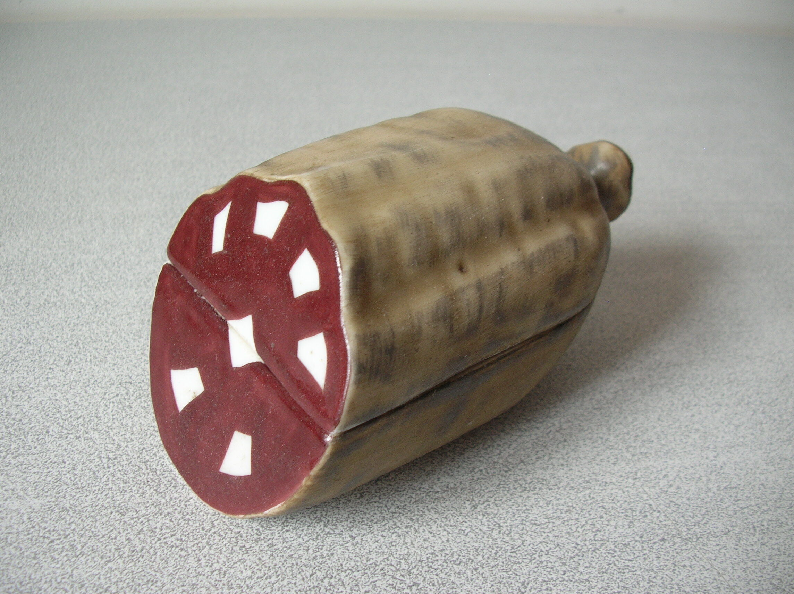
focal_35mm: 35
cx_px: 397
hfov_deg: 52.7
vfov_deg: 40.6
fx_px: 802
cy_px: 297
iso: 50
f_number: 2.8
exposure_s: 1/19.1
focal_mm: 5.8
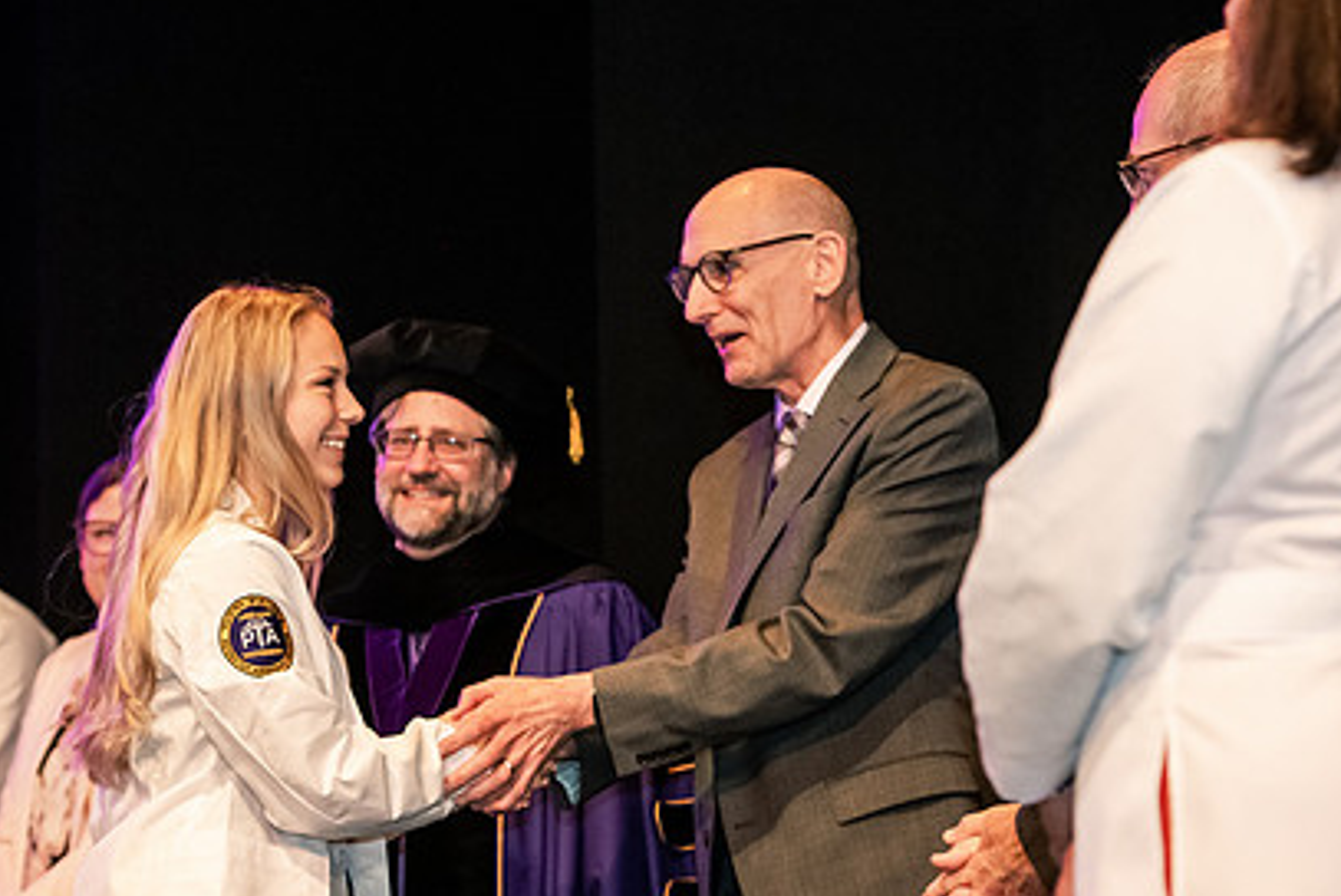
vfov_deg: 10.5
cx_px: 544
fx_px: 4883
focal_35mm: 131
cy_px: 624
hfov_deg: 15.6
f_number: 3.5
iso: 3200
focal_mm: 92
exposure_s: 1/200
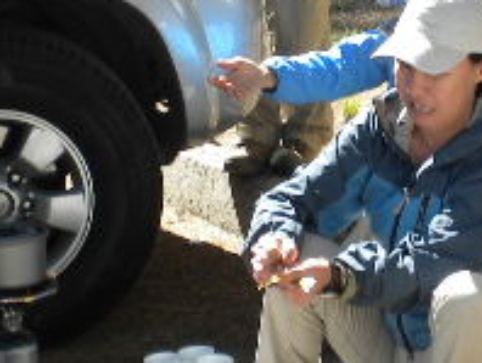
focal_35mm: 143
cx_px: 298
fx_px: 1994
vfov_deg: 10.4
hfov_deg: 13.8
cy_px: 60
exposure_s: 1/177
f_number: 3.5
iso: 64
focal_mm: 6.6
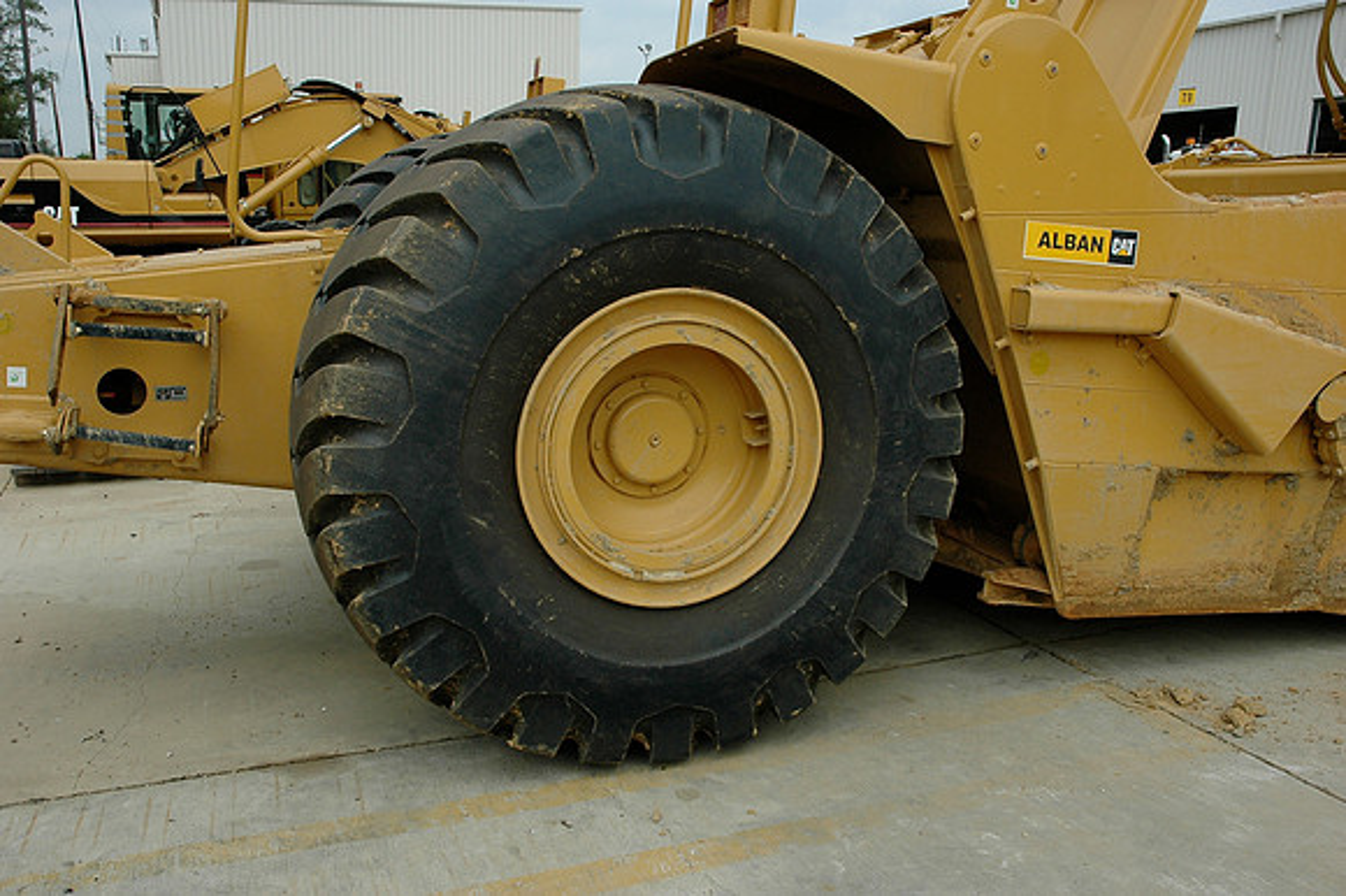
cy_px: 448
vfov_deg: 39.9
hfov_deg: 57.3
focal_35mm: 33
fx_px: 1233
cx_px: 673
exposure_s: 1/400
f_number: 10
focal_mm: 22
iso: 400
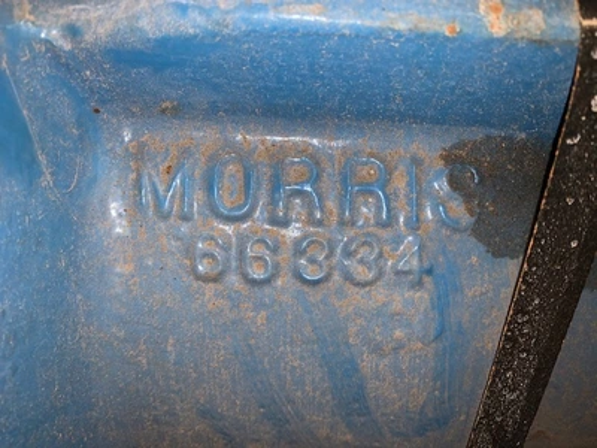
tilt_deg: -72.3
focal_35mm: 26
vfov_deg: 53.1
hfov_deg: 67.3
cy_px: 224
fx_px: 448
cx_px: 298
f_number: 1.8
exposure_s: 1/7
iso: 25
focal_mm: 4.25
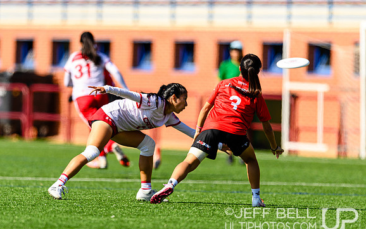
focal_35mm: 578
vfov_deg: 2.3
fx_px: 5764
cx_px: 166
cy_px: 135
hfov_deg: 3.6
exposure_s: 1/1250
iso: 100
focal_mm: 400
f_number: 3.2
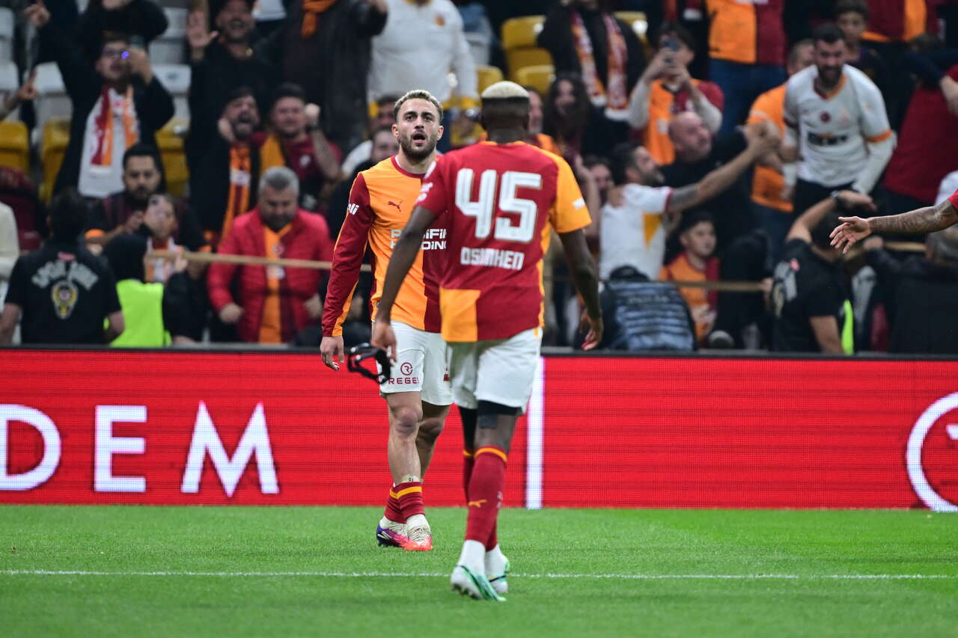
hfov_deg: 3.4
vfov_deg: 2.3
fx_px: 15963
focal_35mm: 600
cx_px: 479
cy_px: 319
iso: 3200
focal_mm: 400
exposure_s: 1/2500
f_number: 2.8
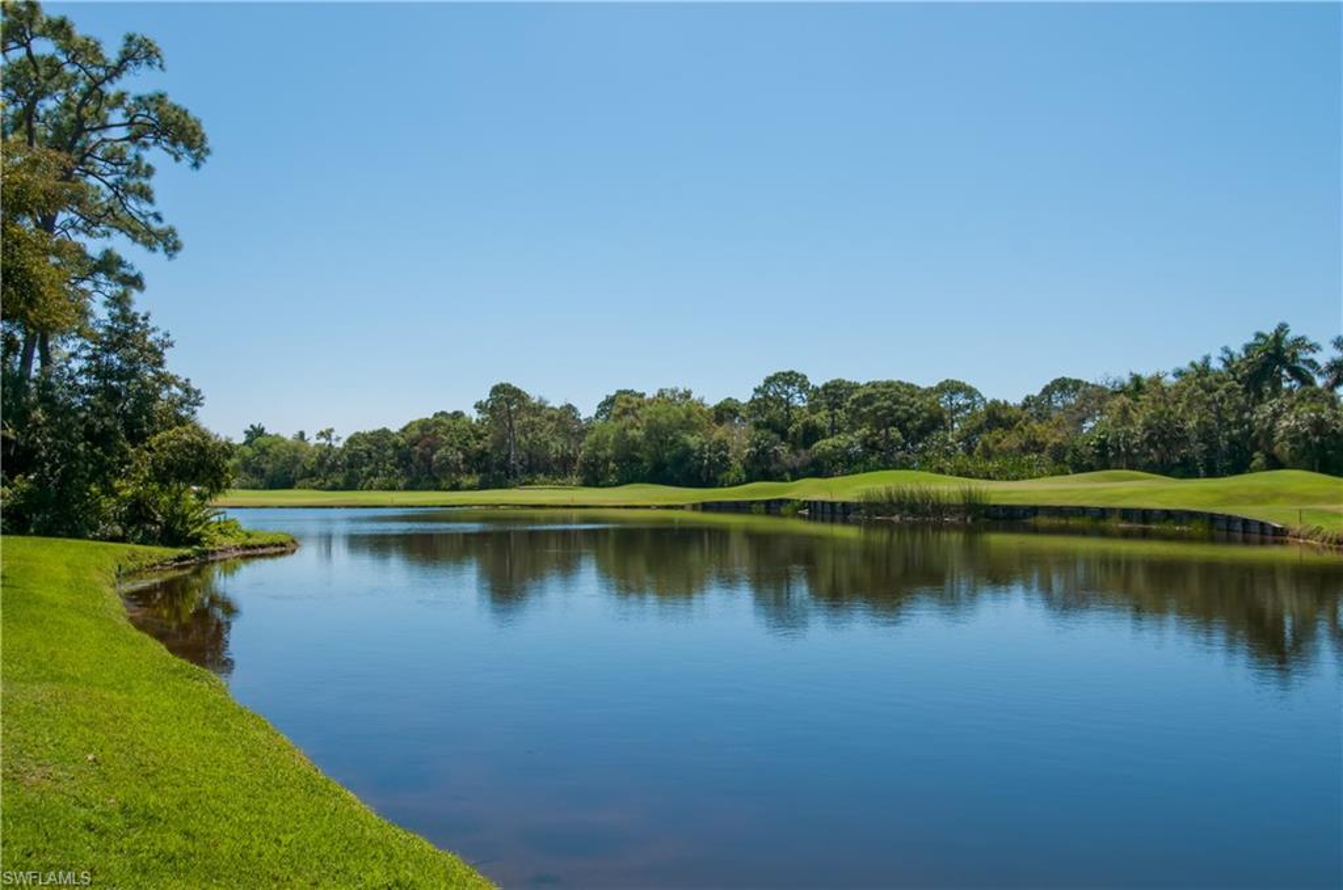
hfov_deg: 62.0
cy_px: 445
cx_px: 672
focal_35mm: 30
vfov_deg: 43.5
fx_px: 1117
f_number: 10
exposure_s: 1/1000
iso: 200
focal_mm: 20
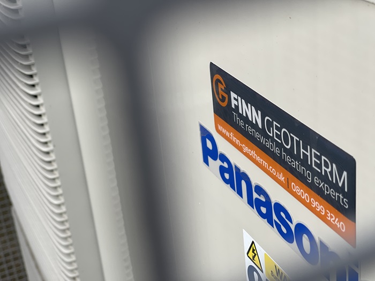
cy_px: 140
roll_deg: +5.8
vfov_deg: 22.9
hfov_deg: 30.3
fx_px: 693
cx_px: 188
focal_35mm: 64
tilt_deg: -27.2
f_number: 2.2
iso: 32
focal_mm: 7.5
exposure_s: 1/121
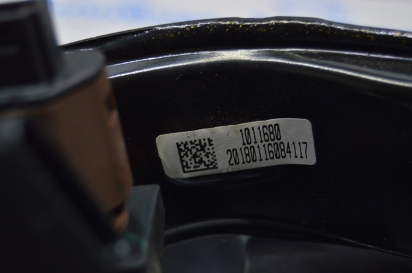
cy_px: 136
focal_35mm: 75
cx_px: 206
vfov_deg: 18.1
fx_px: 857
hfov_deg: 27.0
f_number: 5.6
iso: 400
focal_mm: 50
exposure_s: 1/20
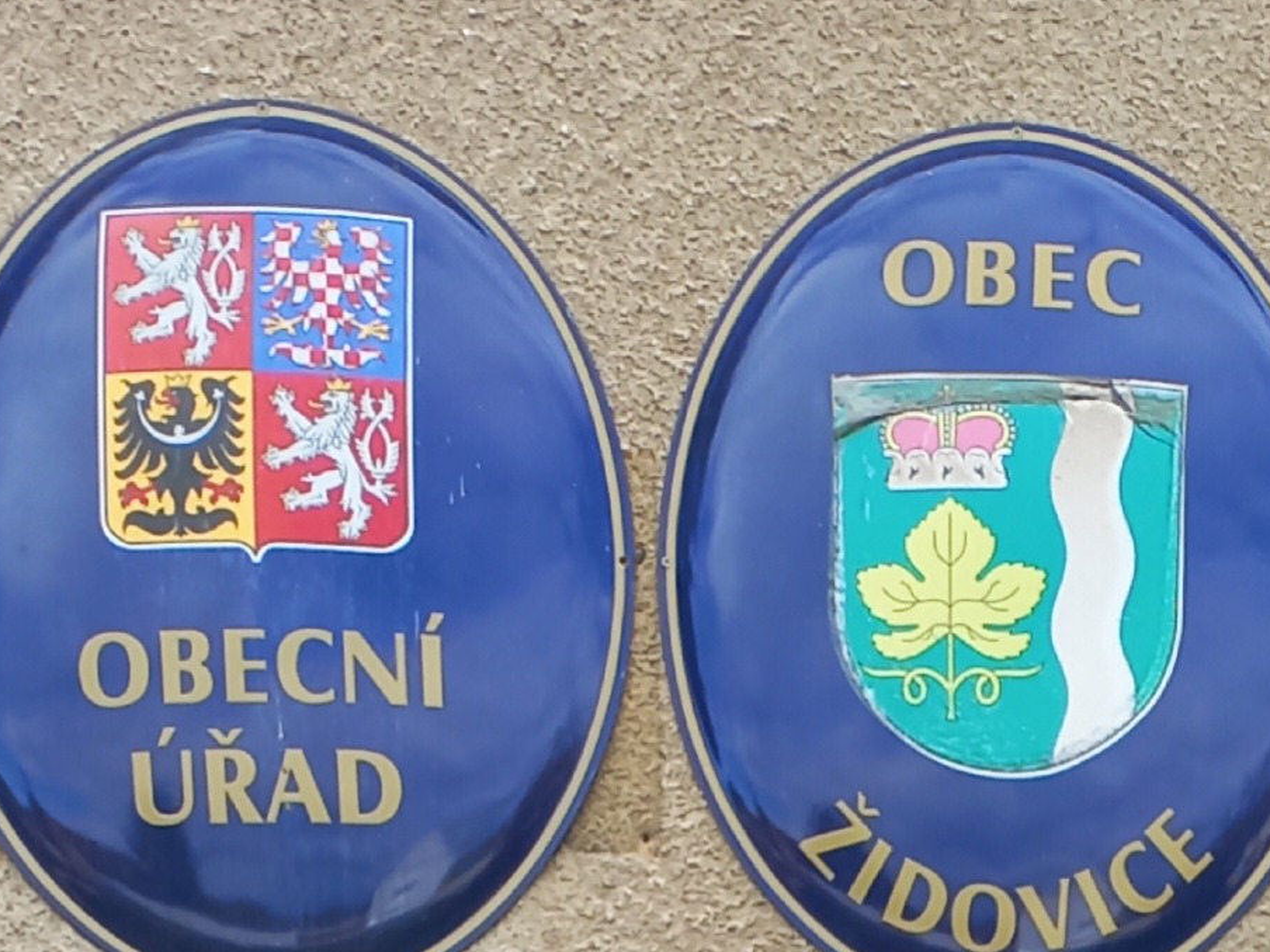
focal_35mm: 29
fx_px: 1064
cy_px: 549
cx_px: 640
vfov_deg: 48.1
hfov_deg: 61.7
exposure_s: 1/147
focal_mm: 4.6
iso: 25
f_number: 1.8
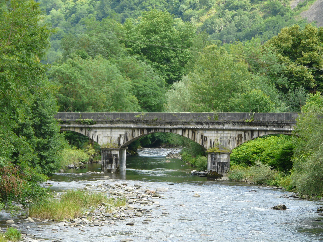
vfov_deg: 11.3
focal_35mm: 131
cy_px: 121
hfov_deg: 15.1
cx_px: 162
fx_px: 1222
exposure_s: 1/160
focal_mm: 21.6
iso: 100
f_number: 4
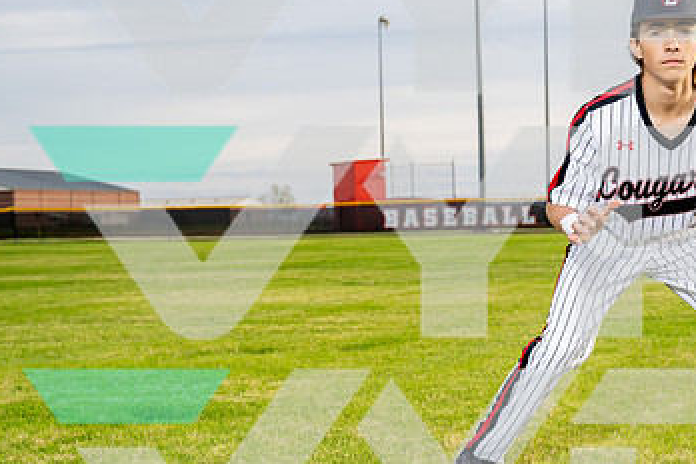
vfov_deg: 22.6
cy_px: 233
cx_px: 538
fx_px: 1160
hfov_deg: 32.6
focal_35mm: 60
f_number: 4
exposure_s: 1/250
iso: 100
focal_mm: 36
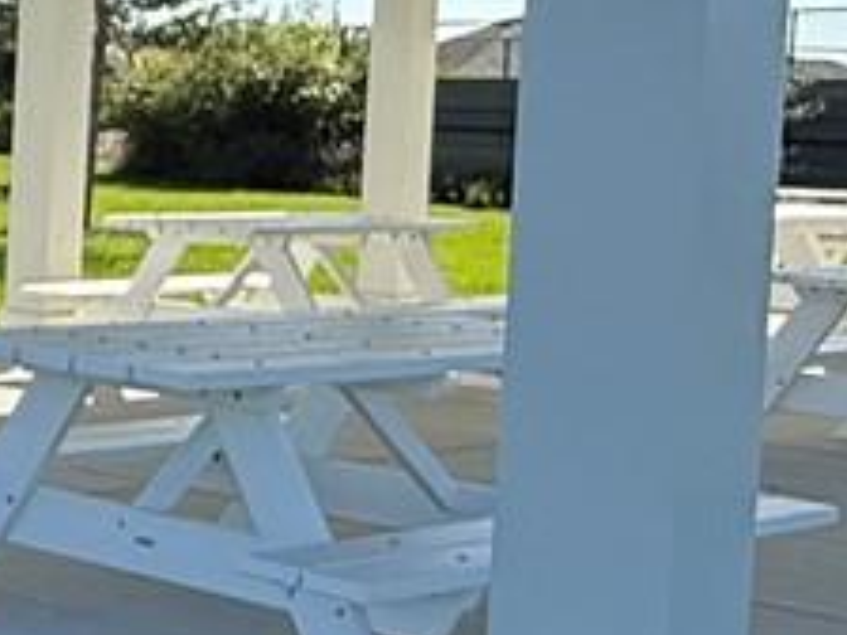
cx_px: -537
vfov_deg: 14.8
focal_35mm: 100
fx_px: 2447
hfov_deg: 17.1
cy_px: 234
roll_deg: -2.6
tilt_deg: -2.7
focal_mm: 2.22
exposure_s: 1/1698
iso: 64
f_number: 2.2
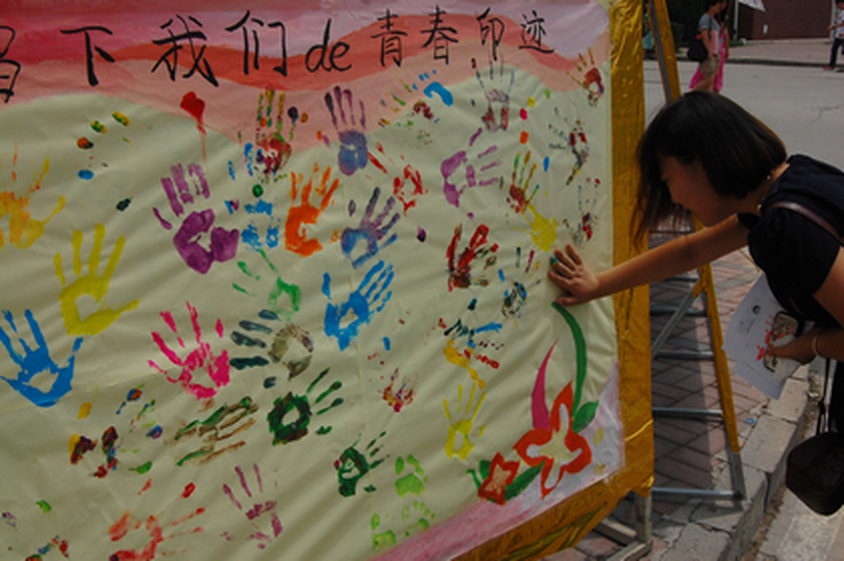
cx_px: 422
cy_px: 280
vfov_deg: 31.8
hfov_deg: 46.4
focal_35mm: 42
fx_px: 984
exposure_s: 1/640
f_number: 13
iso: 400
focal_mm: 28
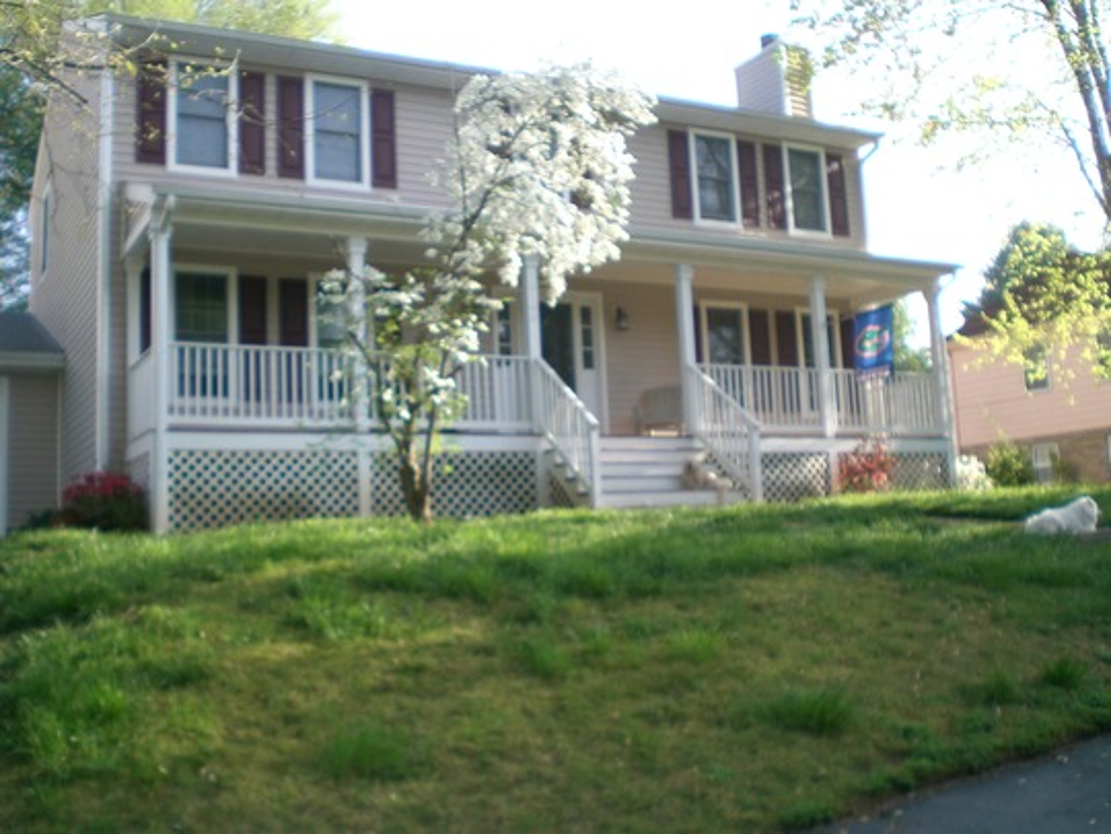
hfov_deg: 49.0
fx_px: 1220
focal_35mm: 38
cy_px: 417
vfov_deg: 37.7
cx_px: 556
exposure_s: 1/160
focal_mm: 6.3
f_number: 3.1
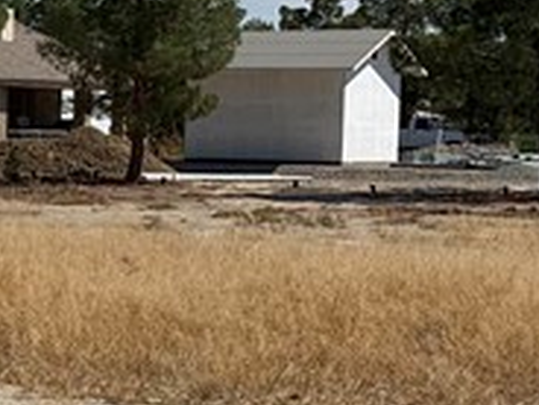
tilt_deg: -2.0
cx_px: -290
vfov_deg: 10.2
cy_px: 282
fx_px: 2258
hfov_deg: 12.8
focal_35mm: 145
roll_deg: -2.6
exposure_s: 1/4673
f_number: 1.8
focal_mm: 4.25
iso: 25
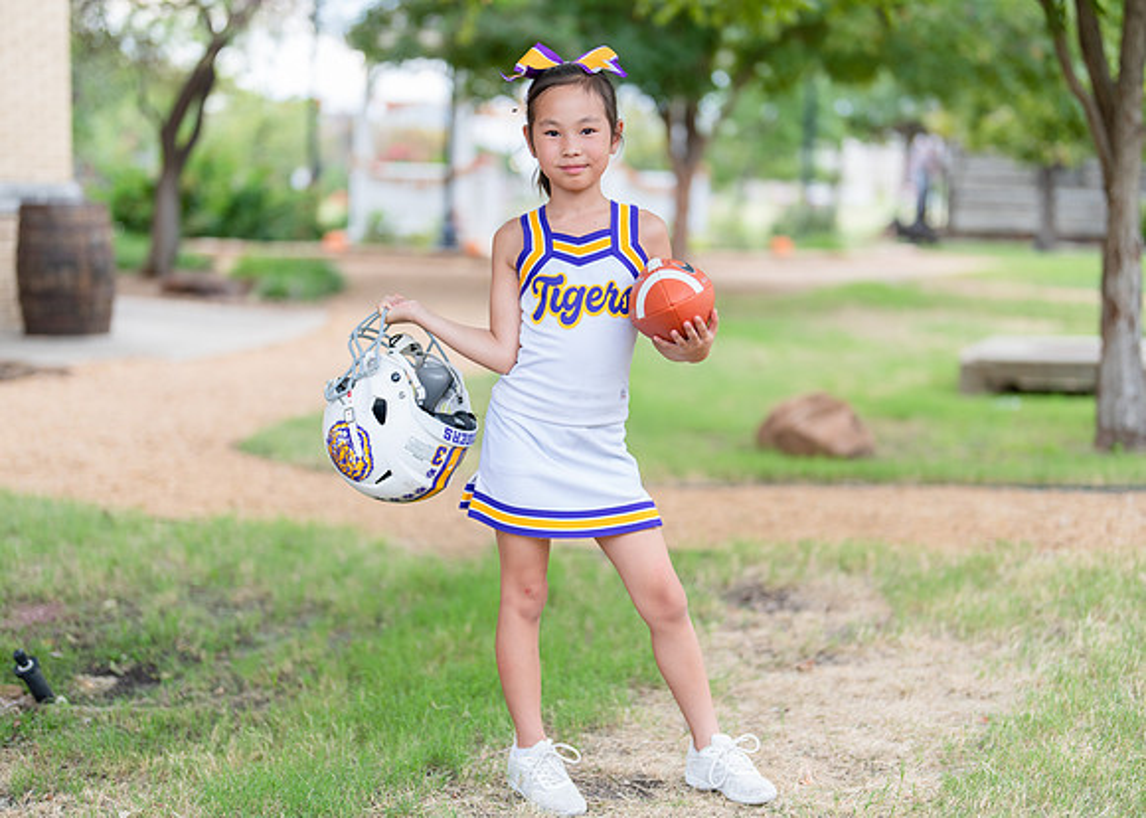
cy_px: 409
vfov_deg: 25.7
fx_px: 1792
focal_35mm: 55
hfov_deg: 35.5
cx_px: 584
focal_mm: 50
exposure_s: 1/400
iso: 200
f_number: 1.2
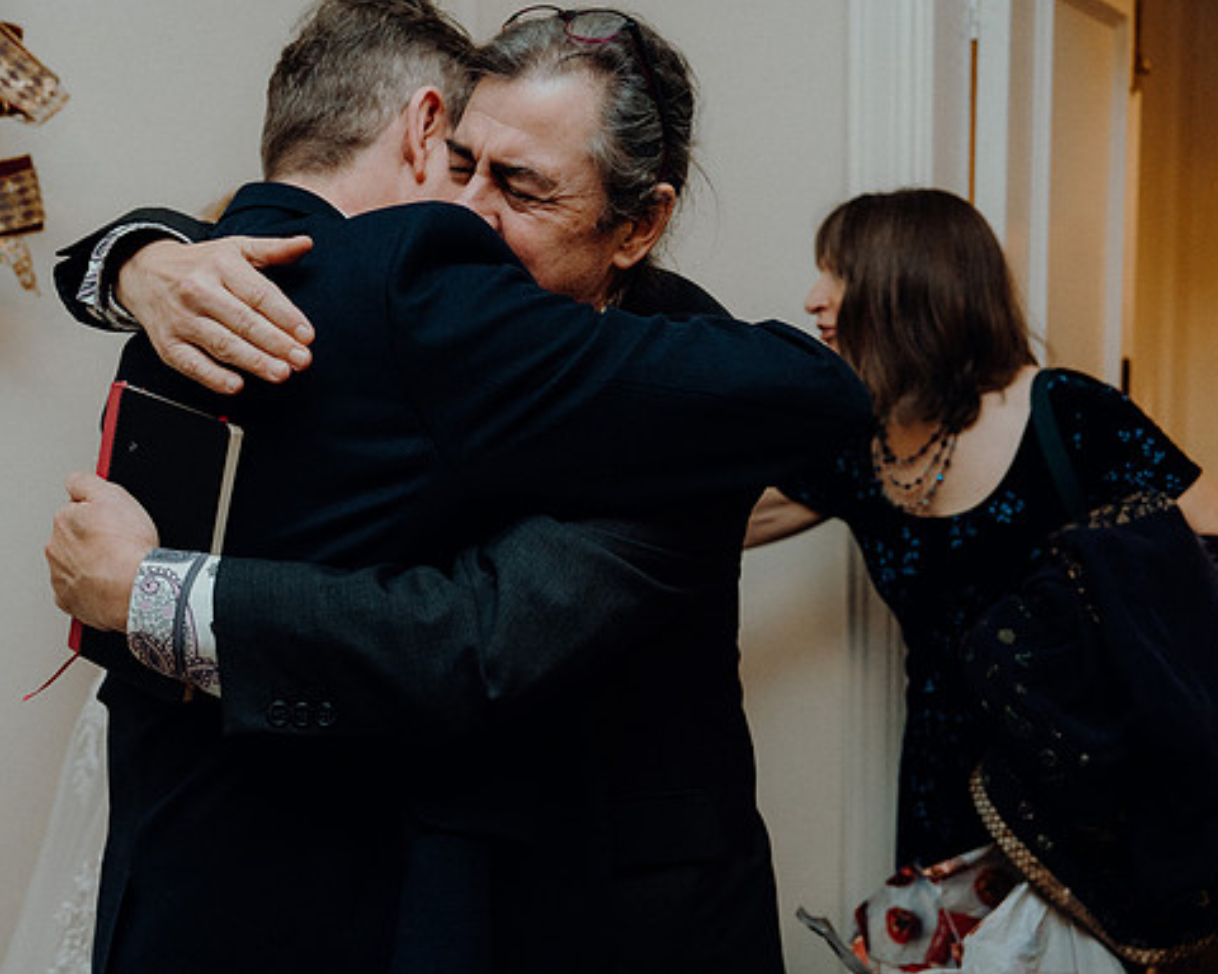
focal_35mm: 42
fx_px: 1514
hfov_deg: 43.7
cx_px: 505
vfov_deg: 35.7
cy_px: 486
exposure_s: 1/200
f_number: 3.5
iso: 2500
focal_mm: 37
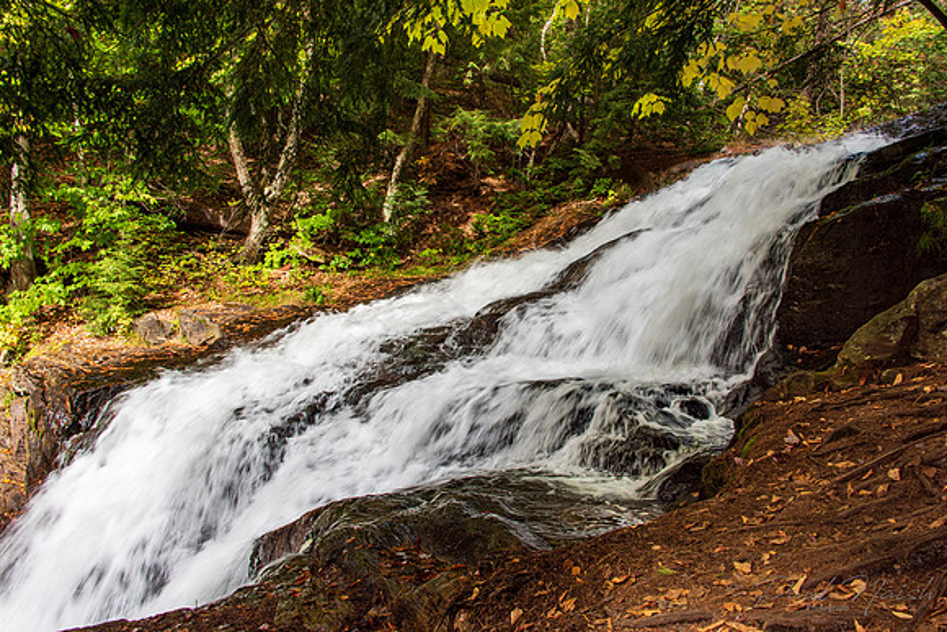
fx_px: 737
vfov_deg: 46.4
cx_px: 474
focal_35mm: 28
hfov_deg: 65.5
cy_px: 316
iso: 180
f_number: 18
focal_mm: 28
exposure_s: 1/30
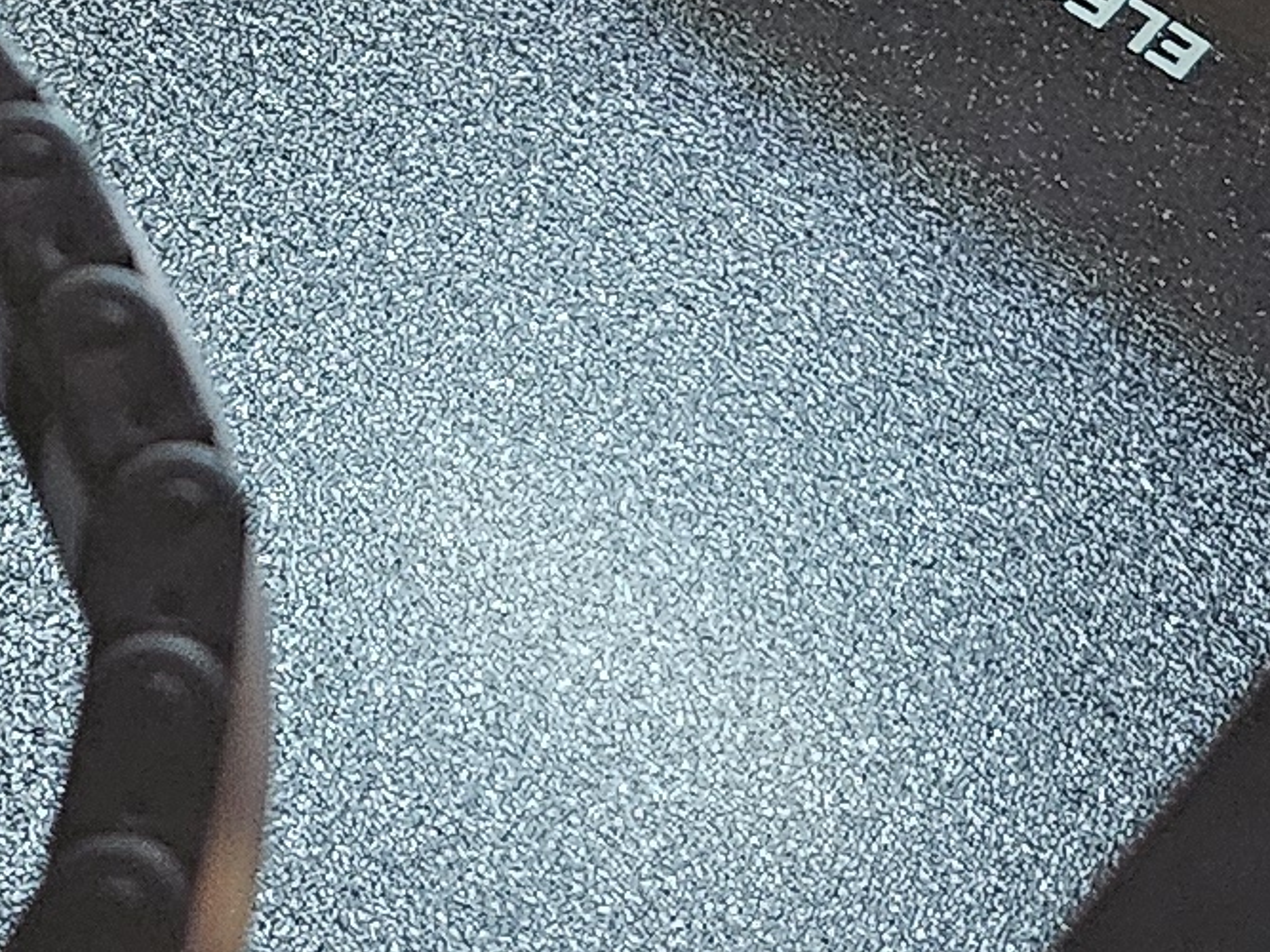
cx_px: -185
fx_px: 5282
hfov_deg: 13.4
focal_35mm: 144
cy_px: -638
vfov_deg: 9.9
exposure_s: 1/30
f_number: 1.8
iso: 640
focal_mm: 5
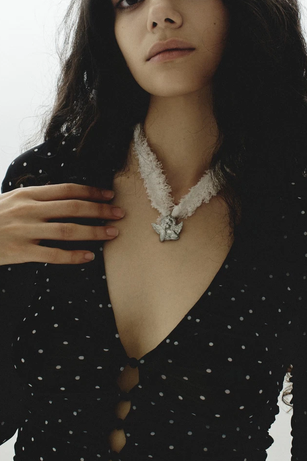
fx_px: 921
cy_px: 180
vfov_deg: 28.0
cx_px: 164
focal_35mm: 72
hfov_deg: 18.9
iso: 100
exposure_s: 1/60
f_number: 18
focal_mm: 38
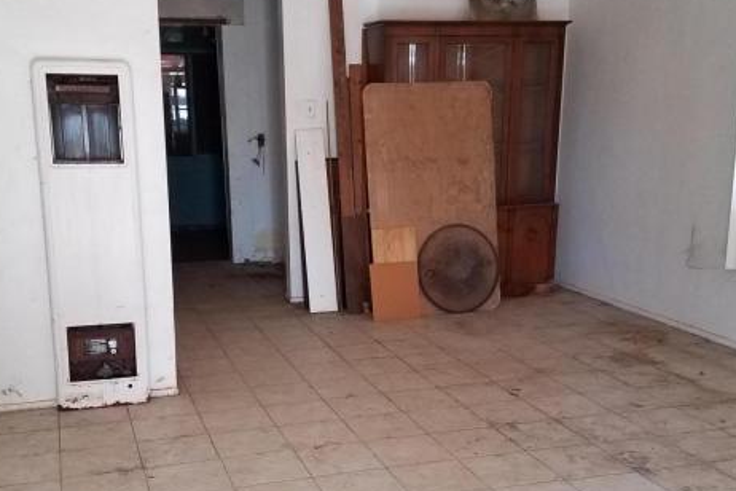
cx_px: 358
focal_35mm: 45
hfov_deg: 43.6
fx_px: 920
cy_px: 333
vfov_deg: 29.6
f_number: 1.7
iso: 200
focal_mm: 4.2
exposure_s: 1/60
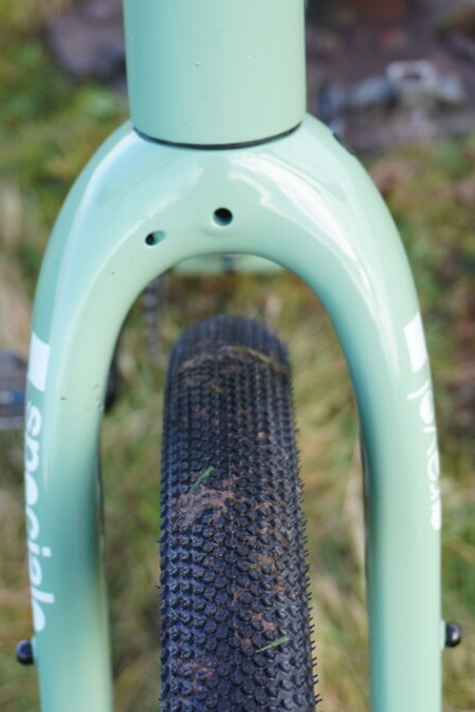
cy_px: 357
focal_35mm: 100
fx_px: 1978
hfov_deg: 13.7
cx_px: 255
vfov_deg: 20.4
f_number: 5.6
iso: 320
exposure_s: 1/160
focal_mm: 44
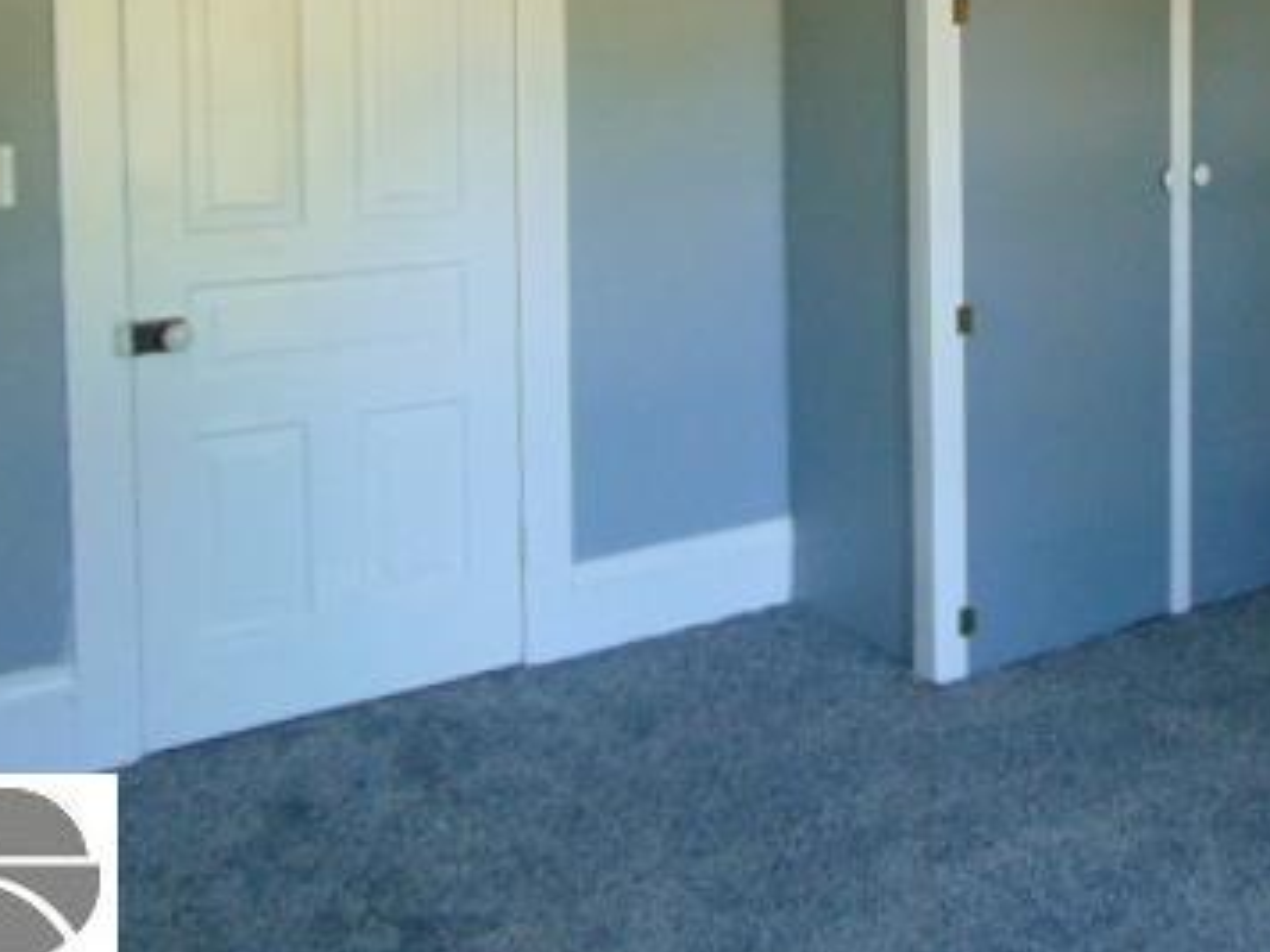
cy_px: 128
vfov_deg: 31.0
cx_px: 1027
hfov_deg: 40.3
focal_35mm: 45
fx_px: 1651
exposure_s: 1/30
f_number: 3
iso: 320
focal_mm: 4.5
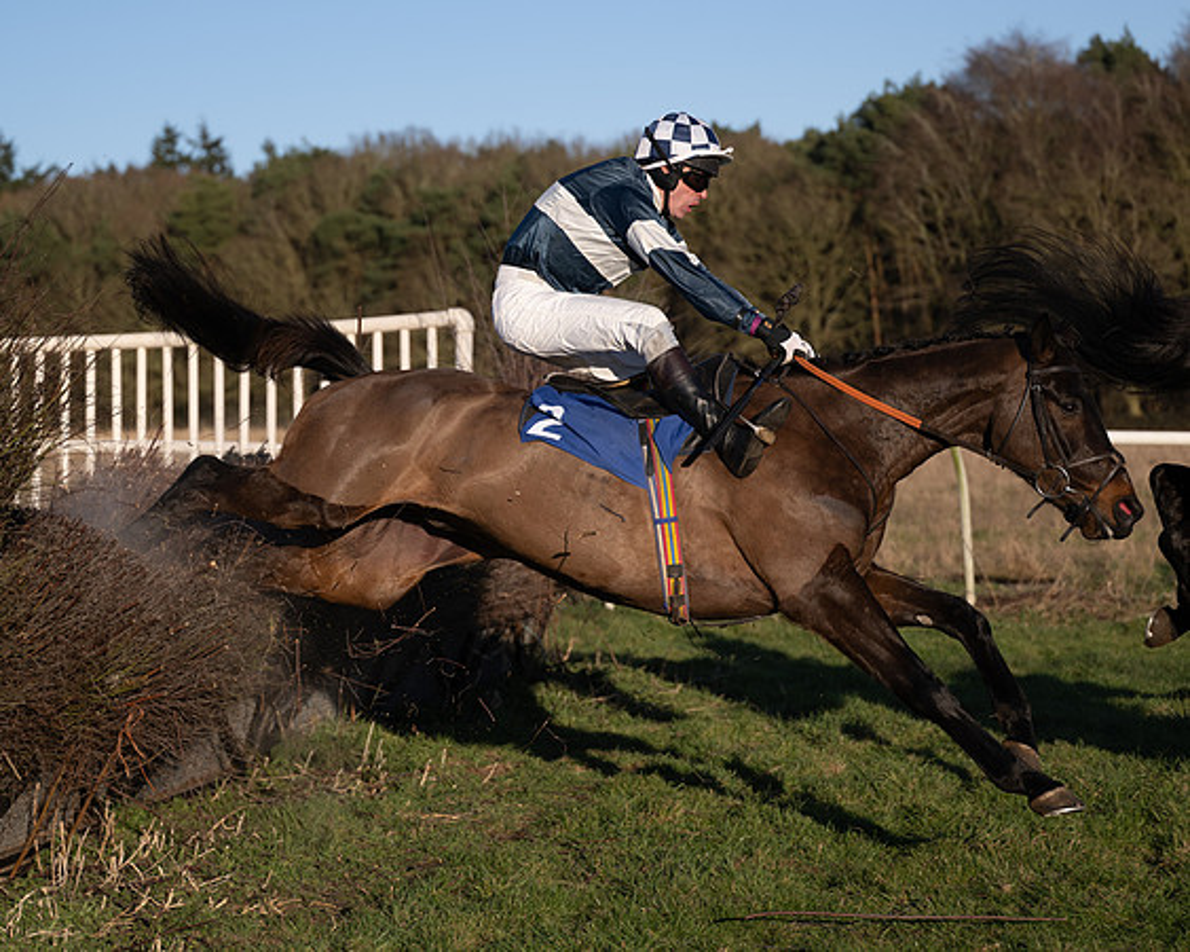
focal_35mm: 98
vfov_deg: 15.7
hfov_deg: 19.5
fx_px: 3454
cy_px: 438
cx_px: 468
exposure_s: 1/2000
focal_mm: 70
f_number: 2.8
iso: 100
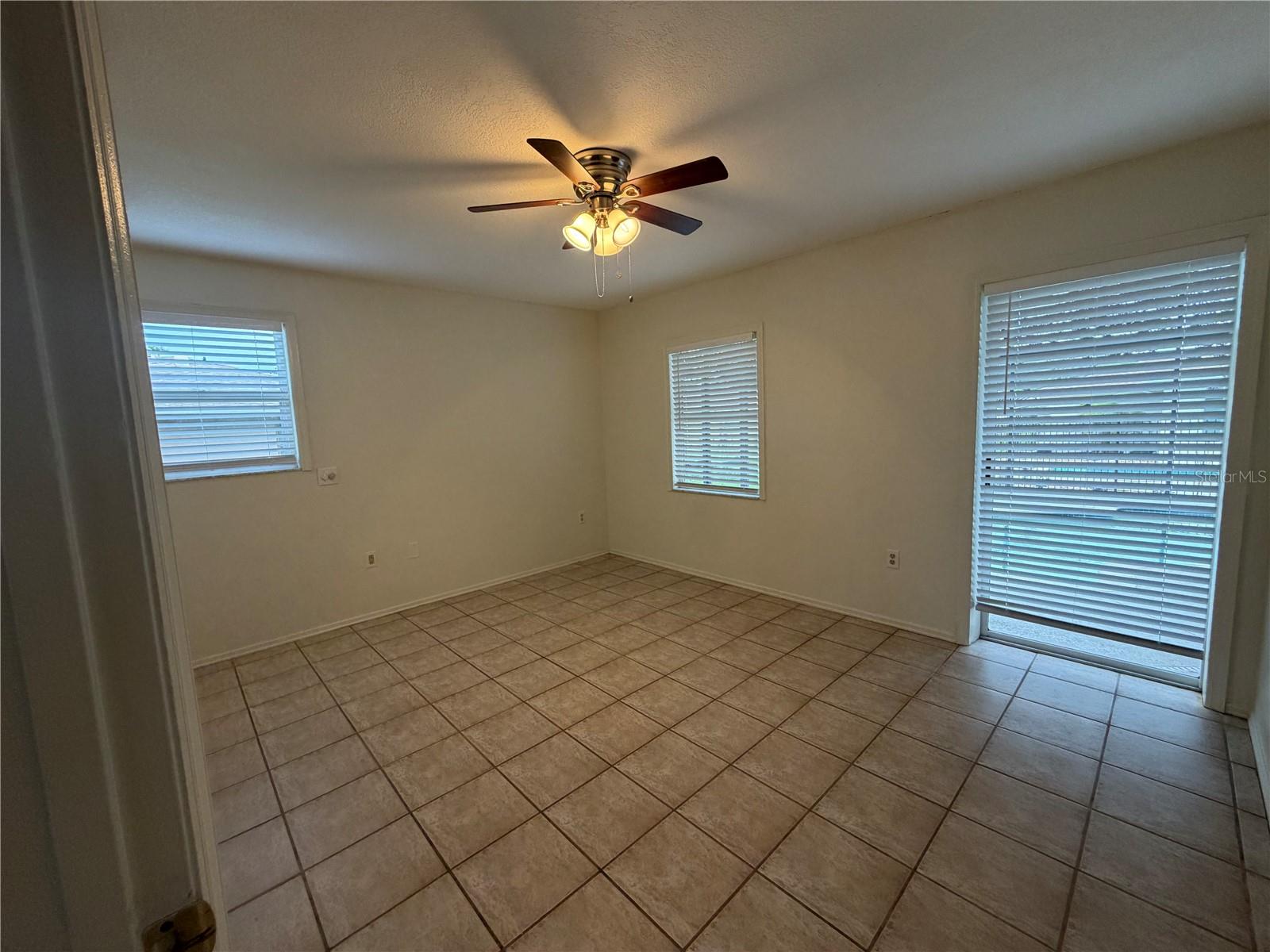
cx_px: 635
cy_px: 476
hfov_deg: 102.1
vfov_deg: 85.7
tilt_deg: -6.8
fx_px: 514
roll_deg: +2.1
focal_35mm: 14
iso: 250
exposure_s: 1/120
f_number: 2.2
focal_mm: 2.22
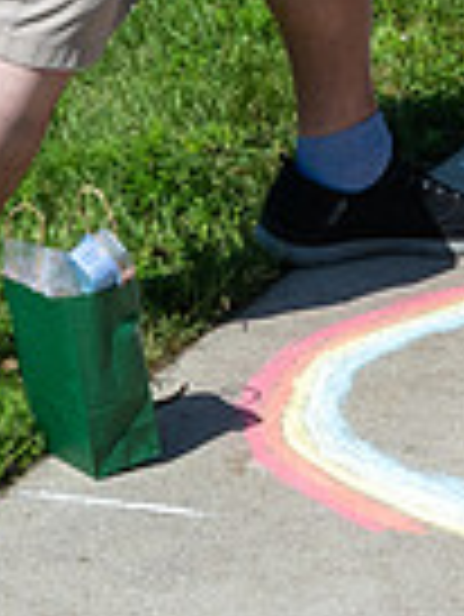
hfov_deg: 6.3
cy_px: -74
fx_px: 4229
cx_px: 162
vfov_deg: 8.3
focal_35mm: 237
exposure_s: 1/200
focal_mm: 36
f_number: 18
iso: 200
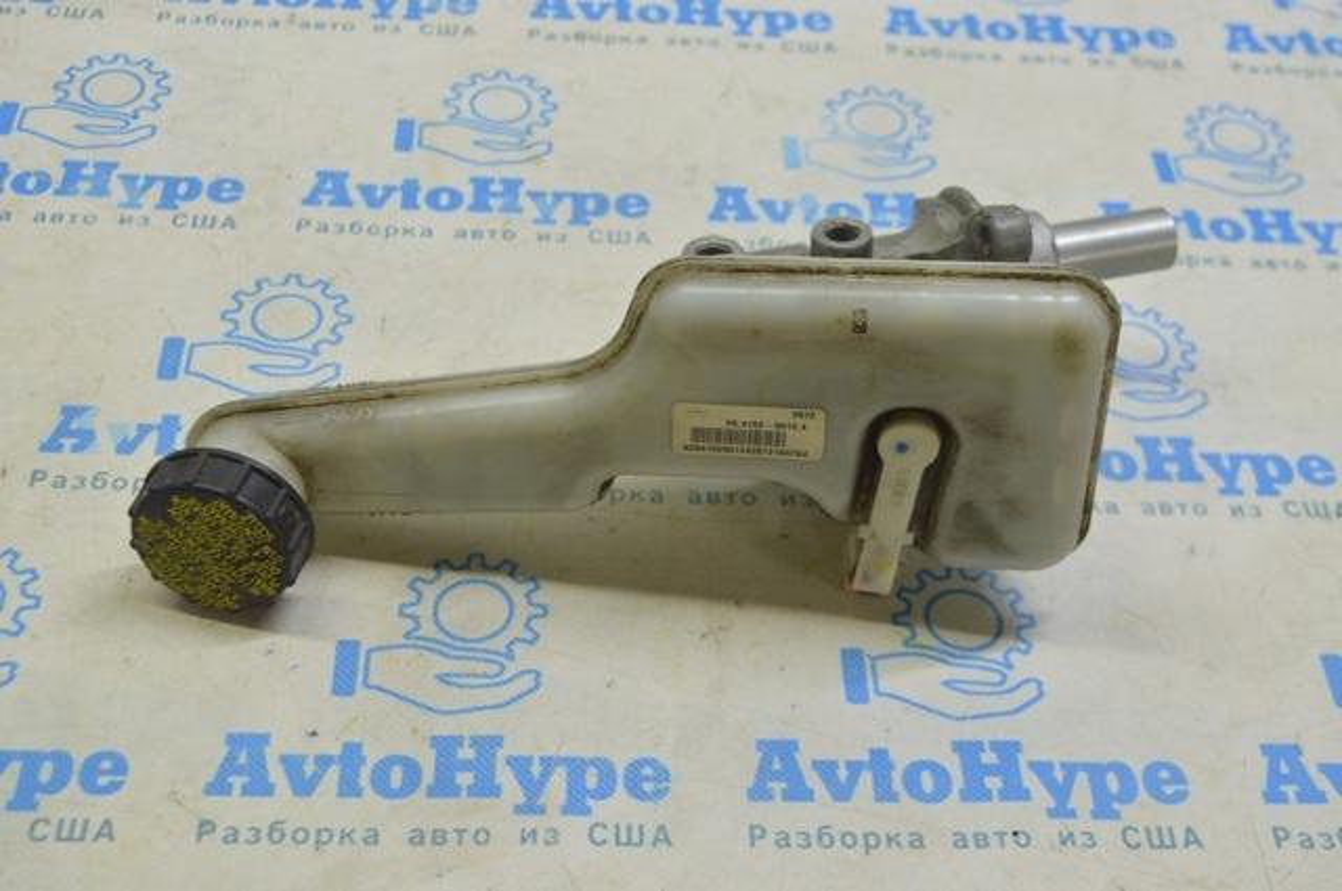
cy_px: 446
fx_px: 1899
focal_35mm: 51
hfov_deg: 38.9
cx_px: 671
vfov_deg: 26.4
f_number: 5.6
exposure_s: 1/25
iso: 400
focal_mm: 34
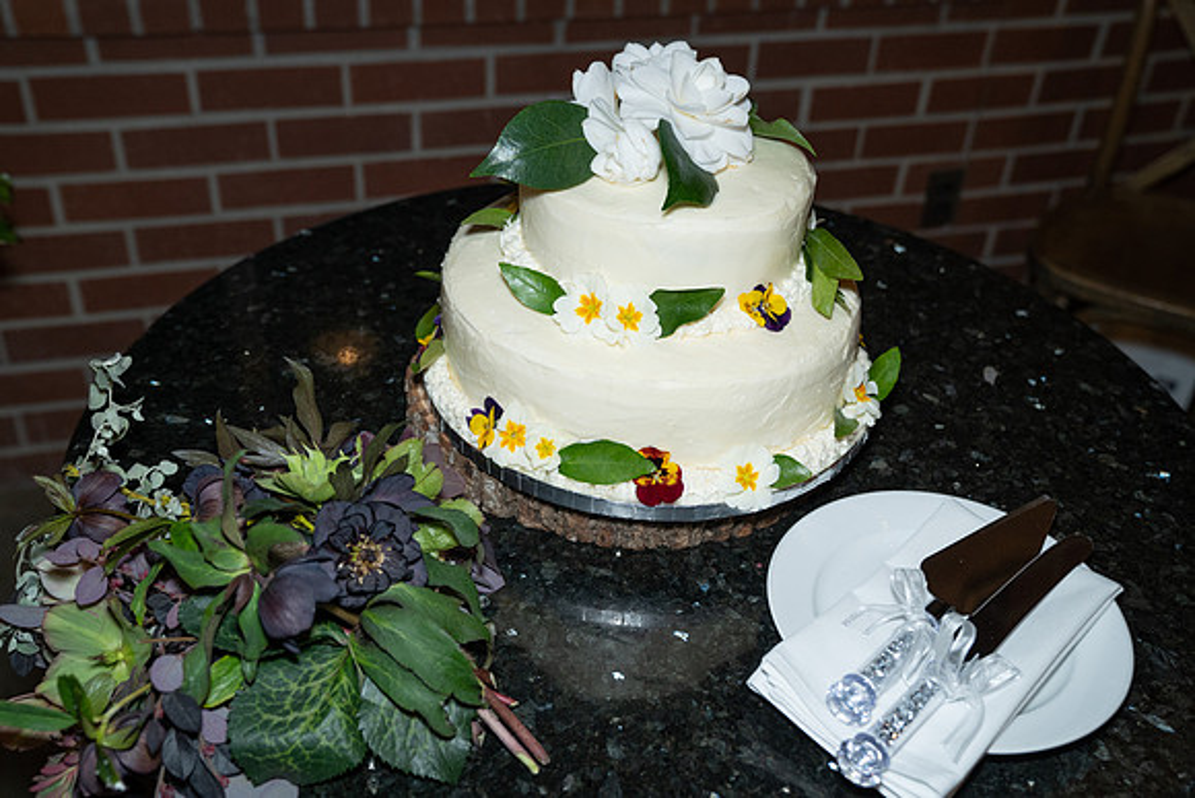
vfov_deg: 36.0
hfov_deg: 51.9
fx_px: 1228
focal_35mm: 37
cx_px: 598
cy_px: 399
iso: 1600
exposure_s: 1/125
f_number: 3.5
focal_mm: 37
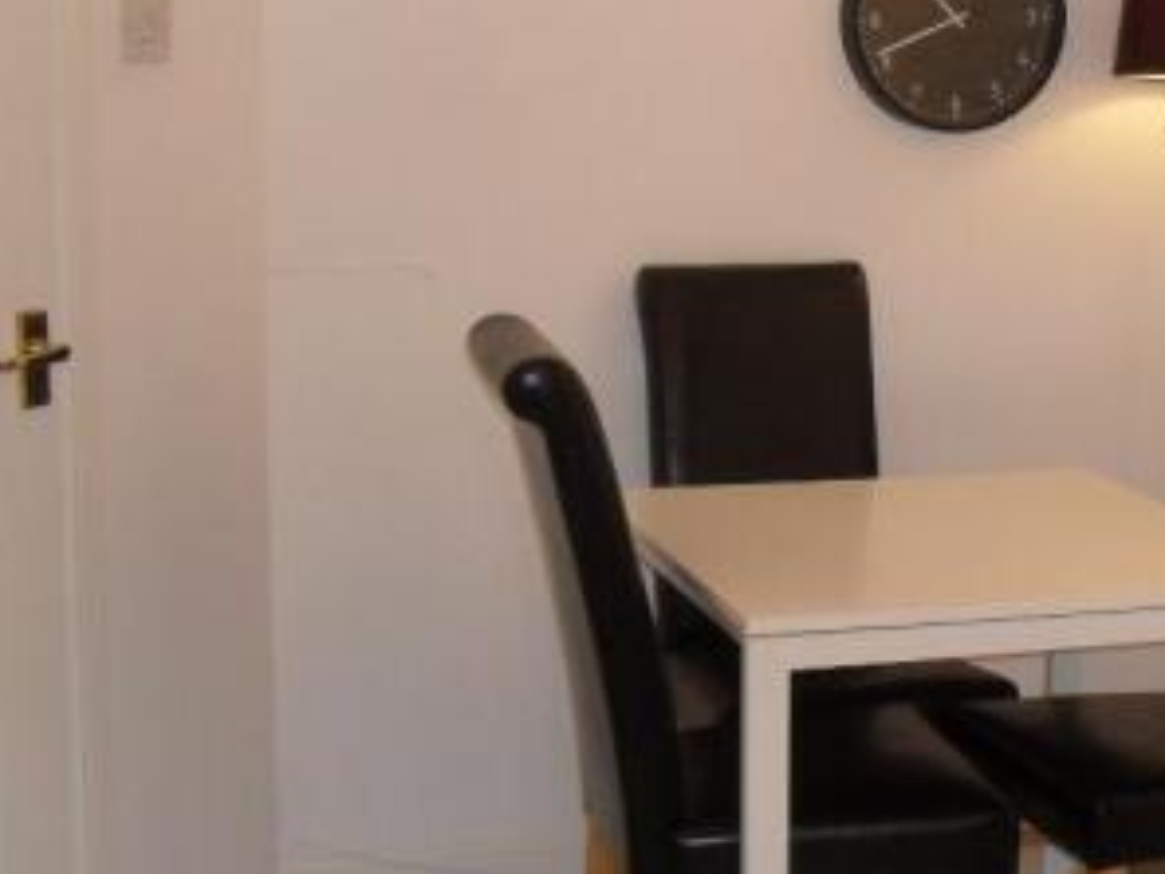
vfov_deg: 21.3
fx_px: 2322
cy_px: 352
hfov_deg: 26.8
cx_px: 1132
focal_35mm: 69
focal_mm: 6.3
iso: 200
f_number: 3.2
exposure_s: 1/45
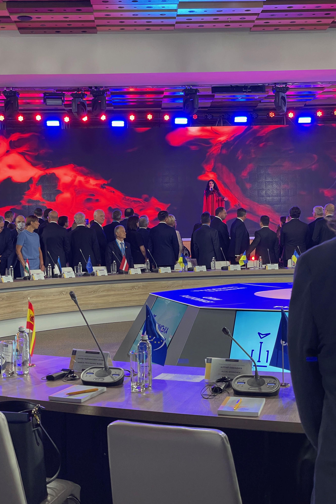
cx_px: 149
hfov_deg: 24.6
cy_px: 250
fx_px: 770
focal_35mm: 55
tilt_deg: -0.6
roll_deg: +0.7
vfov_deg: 36.2
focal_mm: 6
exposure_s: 1/38
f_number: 2
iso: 125
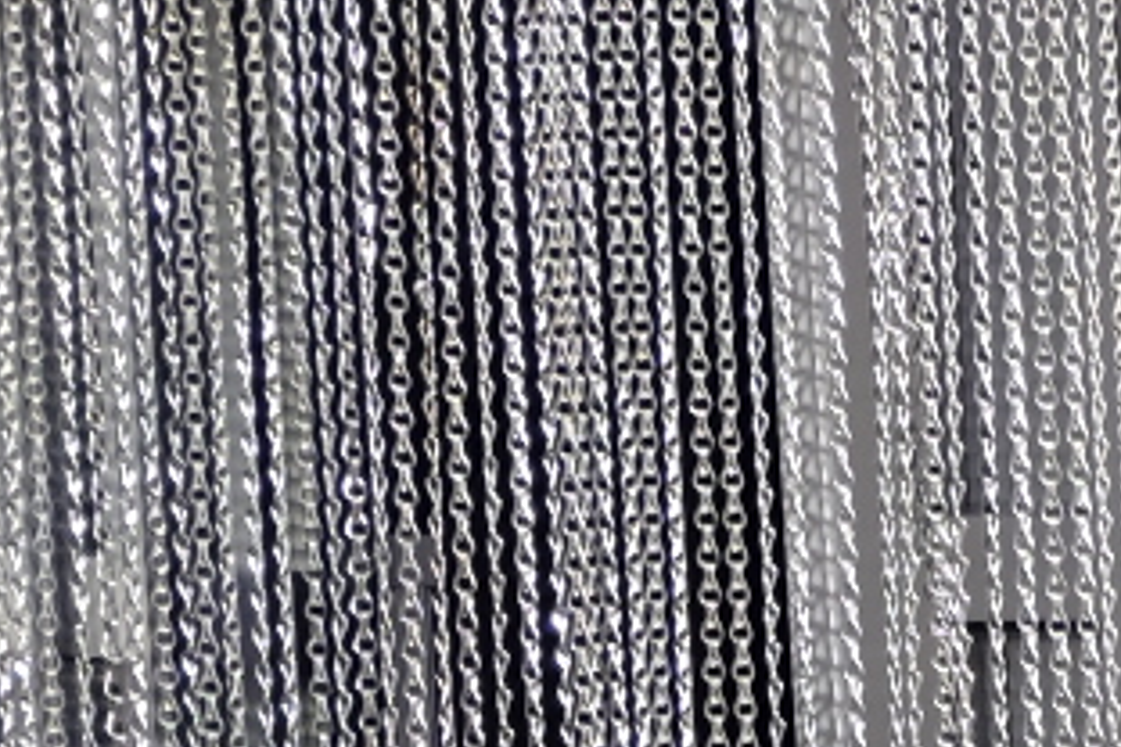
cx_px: 3341
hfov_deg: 7.0
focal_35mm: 264
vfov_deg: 5.0
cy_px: 2187
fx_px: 8220
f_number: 4
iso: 200
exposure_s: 1/1700
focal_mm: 22.2
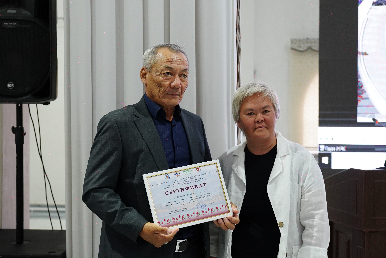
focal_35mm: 57
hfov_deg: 35.1
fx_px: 611
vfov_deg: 23.8
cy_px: 129
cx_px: 193
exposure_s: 1/500
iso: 2500
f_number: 2.8
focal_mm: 38
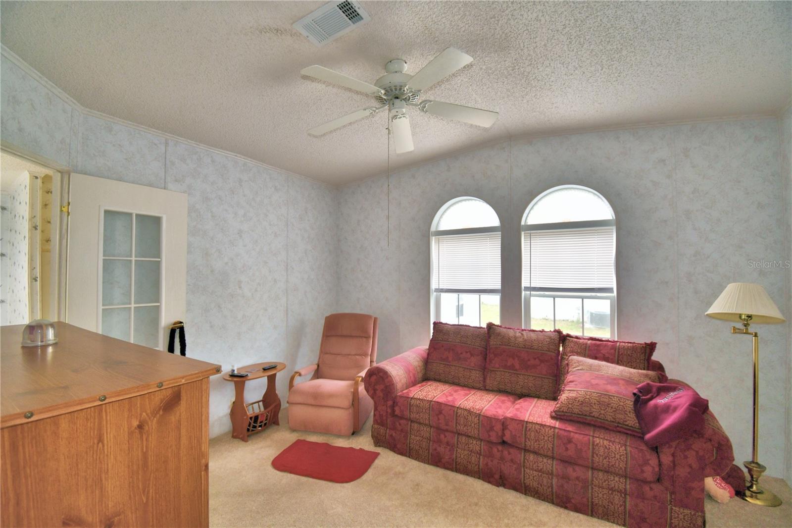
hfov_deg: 100.4
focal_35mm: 15
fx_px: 330
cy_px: 264
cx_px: 396
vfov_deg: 77.3
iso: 200
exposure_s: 1/40
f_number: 4.5
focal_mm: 10
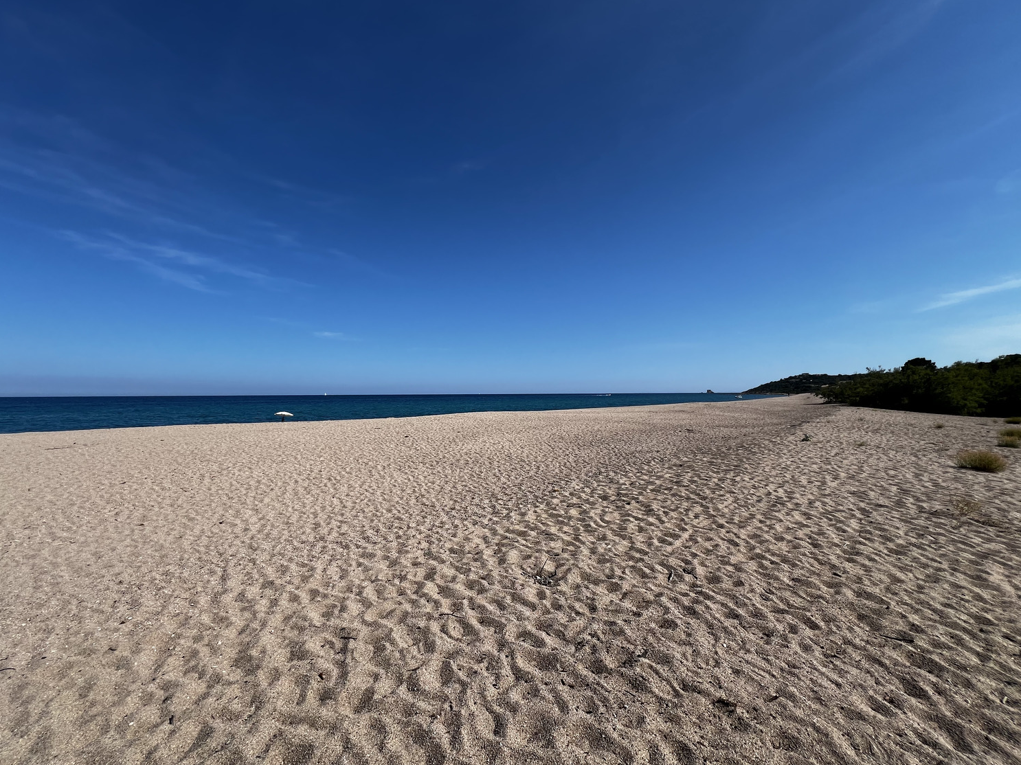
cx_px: 510
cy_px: 394
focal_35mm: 14
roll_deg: +0.3
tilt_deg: +0.1
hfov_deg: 102.1
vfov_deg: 85.6
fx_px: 413
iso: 32
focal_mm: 1.57
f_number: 1.8
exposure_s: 1/2874
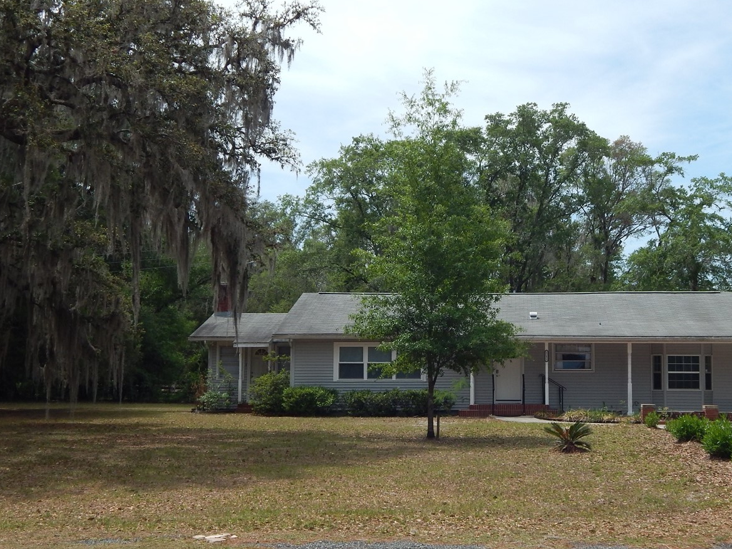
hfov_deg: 36.6
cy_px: 292
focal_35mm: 52
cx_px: 448
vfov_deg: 28.0
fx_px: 1100
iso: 125
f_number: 6.9
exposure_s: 1/400
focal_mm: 6.8
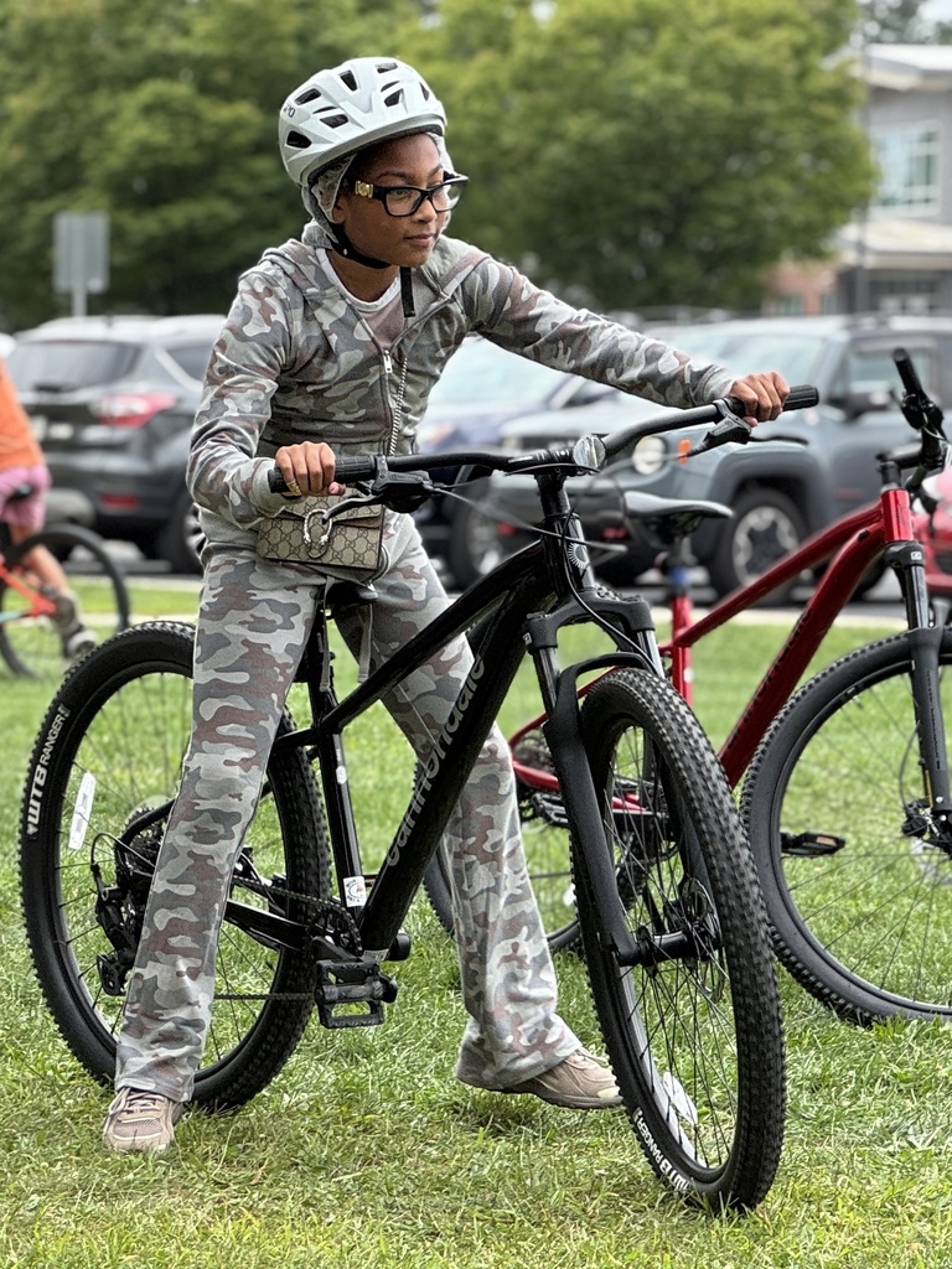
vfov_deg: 25.3
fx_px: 2824
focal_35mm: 77
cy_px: 634
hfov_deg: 19.1
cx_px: 476
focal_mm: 9
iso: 25
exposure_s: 1/191
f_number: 2.8
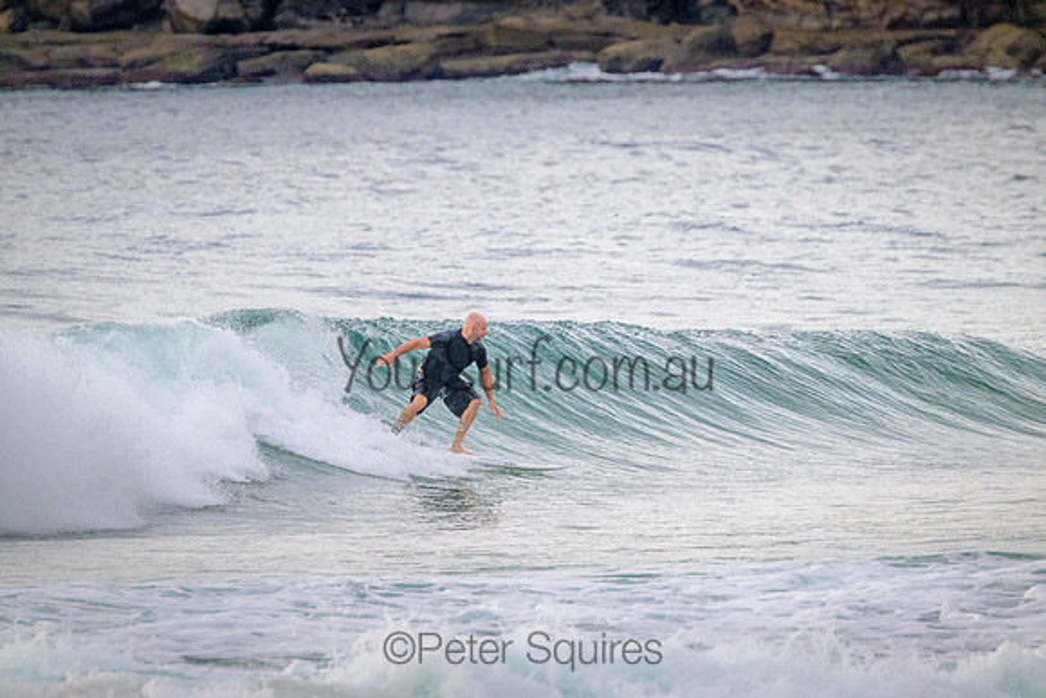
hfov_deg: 2.6
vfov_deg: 1.7
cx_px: 523
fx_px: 23249
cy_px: 349
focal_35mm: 800
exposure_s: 1/2000
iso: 2800
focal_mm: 800
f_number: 11
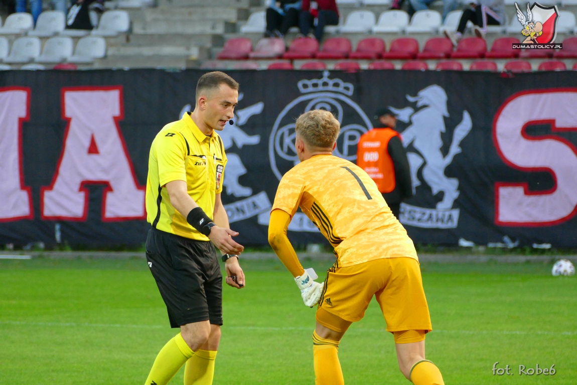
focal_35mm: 396
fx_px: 6347
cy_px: 192
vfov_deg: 3.5
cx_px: 288
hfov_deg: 5.2
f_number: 4
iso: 1000
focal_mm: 144.27
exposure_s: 1/500
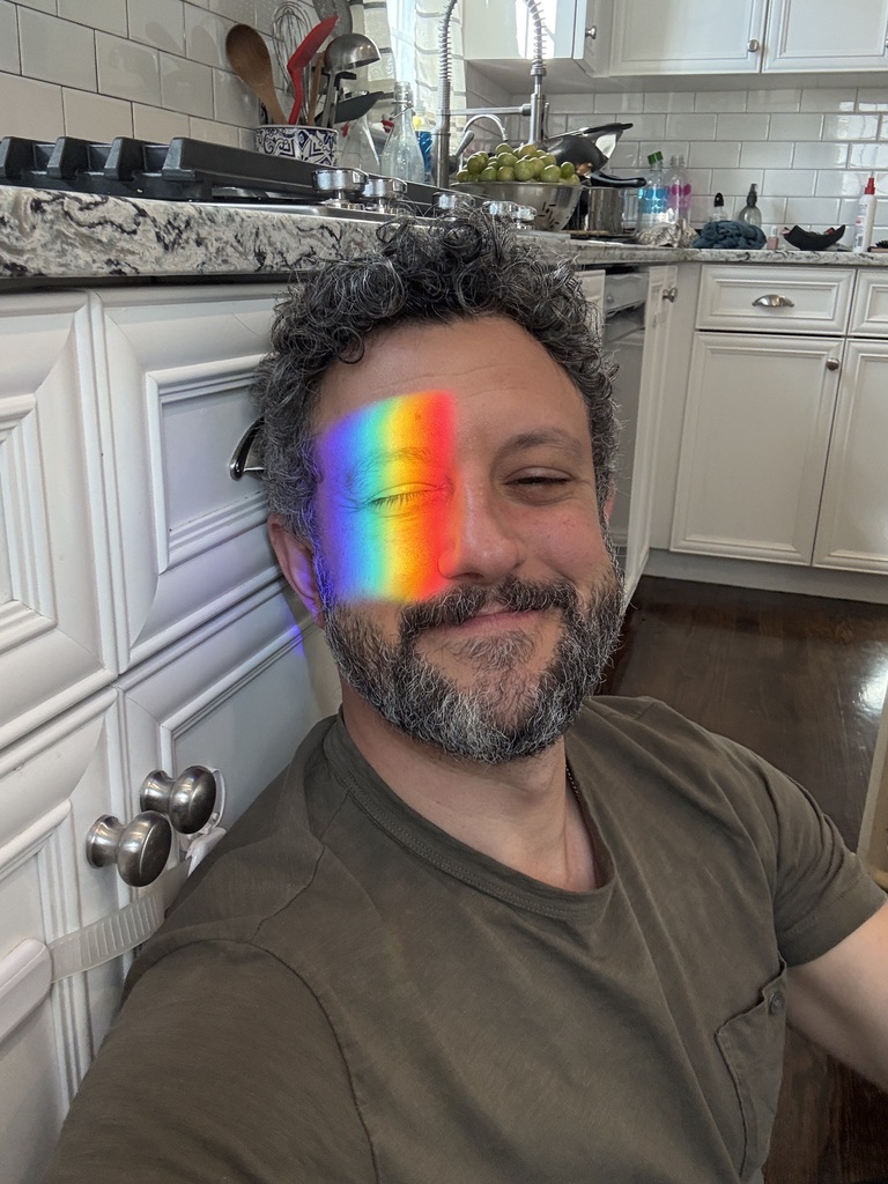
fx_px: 1026
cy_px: 592
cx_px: 444
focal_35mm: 30
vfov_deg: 60.0
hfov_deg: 46.8
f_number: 1.9
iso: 64
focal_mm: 2.69
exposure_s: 1/120
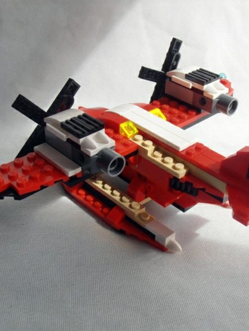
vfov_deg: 38.2
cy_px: 164
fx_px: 479
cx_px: 144
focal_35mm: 50
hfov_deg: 29.1
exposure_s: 1/400
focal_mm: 6.61
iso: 80
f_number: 3.9
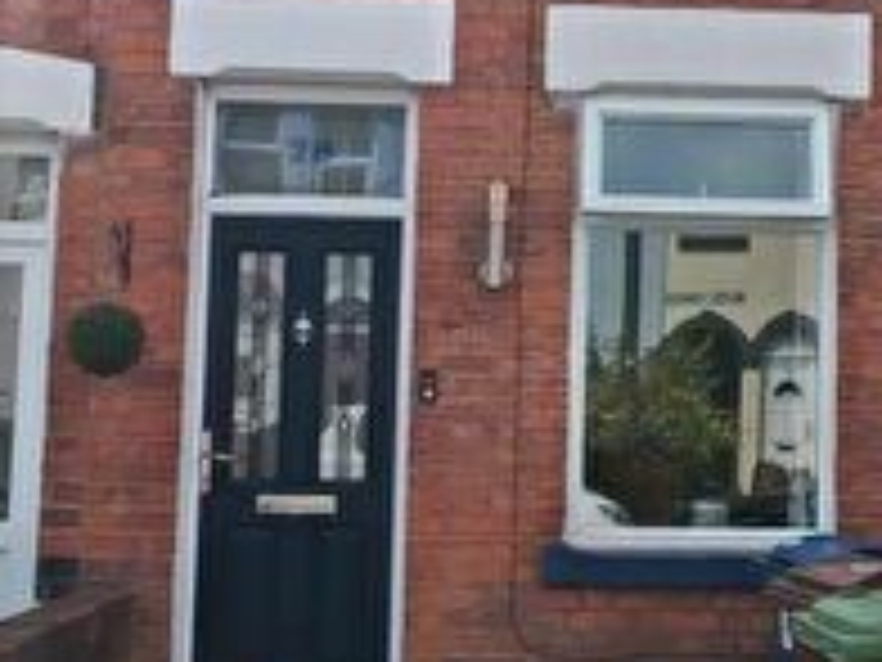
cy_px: 178
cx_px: 662
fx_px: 1911
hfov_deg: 25.7
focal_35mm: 75
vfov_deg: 19.5
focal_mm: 1.96
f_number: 2.2
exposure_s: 1/3000
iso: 50
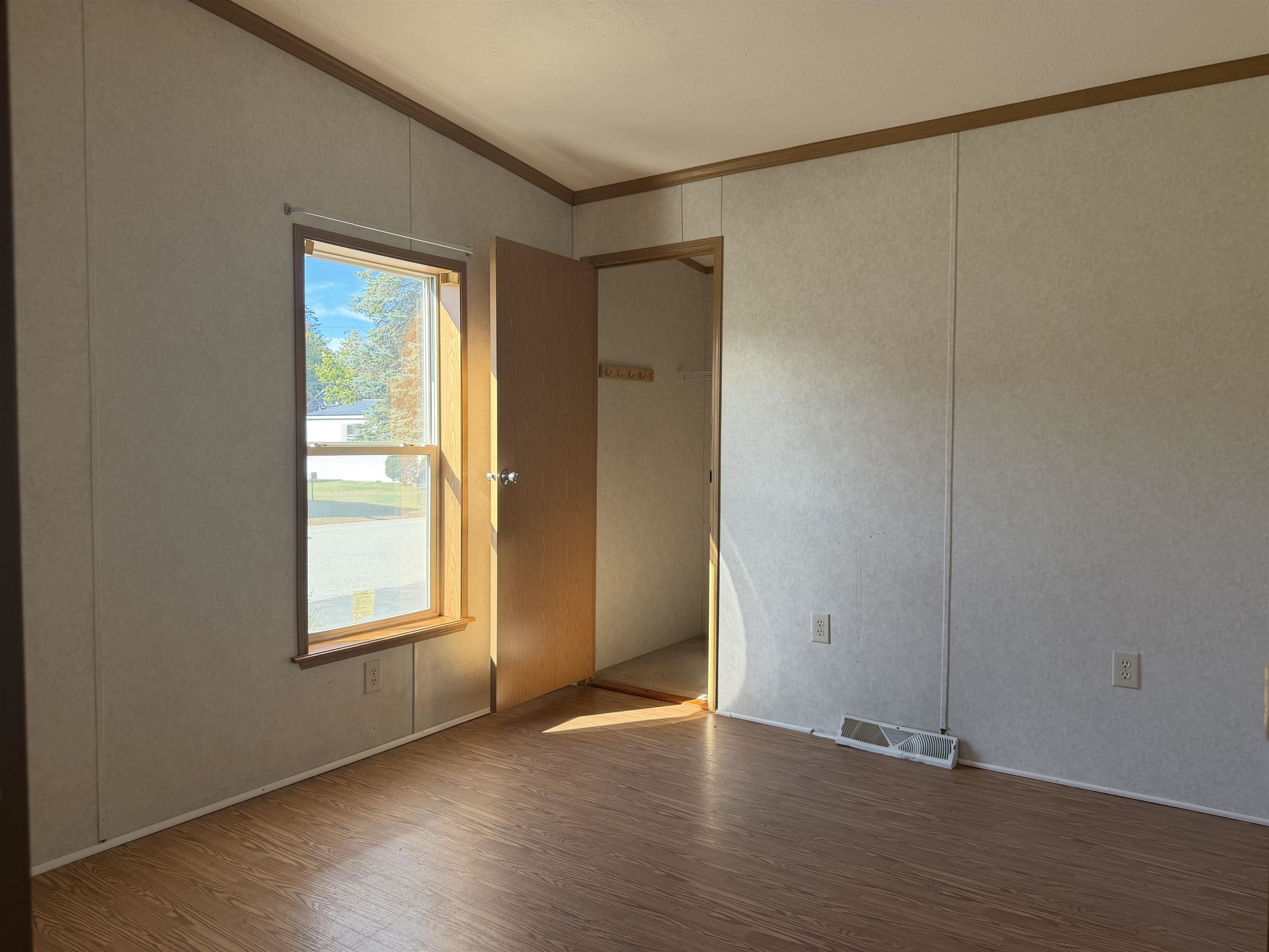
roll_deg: +0.2
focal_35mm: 24
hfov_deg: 71.6
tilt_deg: -2.8
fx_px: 880
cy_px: 476
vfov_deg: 56.8
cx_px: 634
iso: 80
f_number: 1.78
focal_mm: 6.76
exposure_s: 1/243
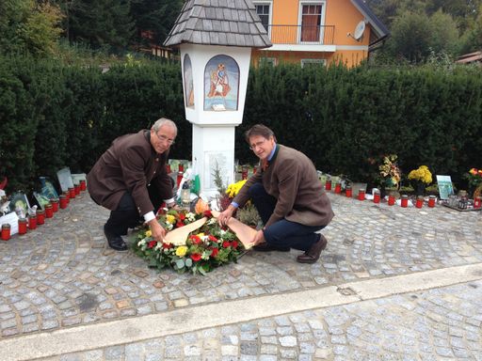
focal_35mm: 35
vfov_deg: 40.7
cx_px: 241
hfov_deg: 52.6
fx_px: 487
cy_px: 180
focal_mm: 4.28
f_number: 2.4
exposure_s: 1/207
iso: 50
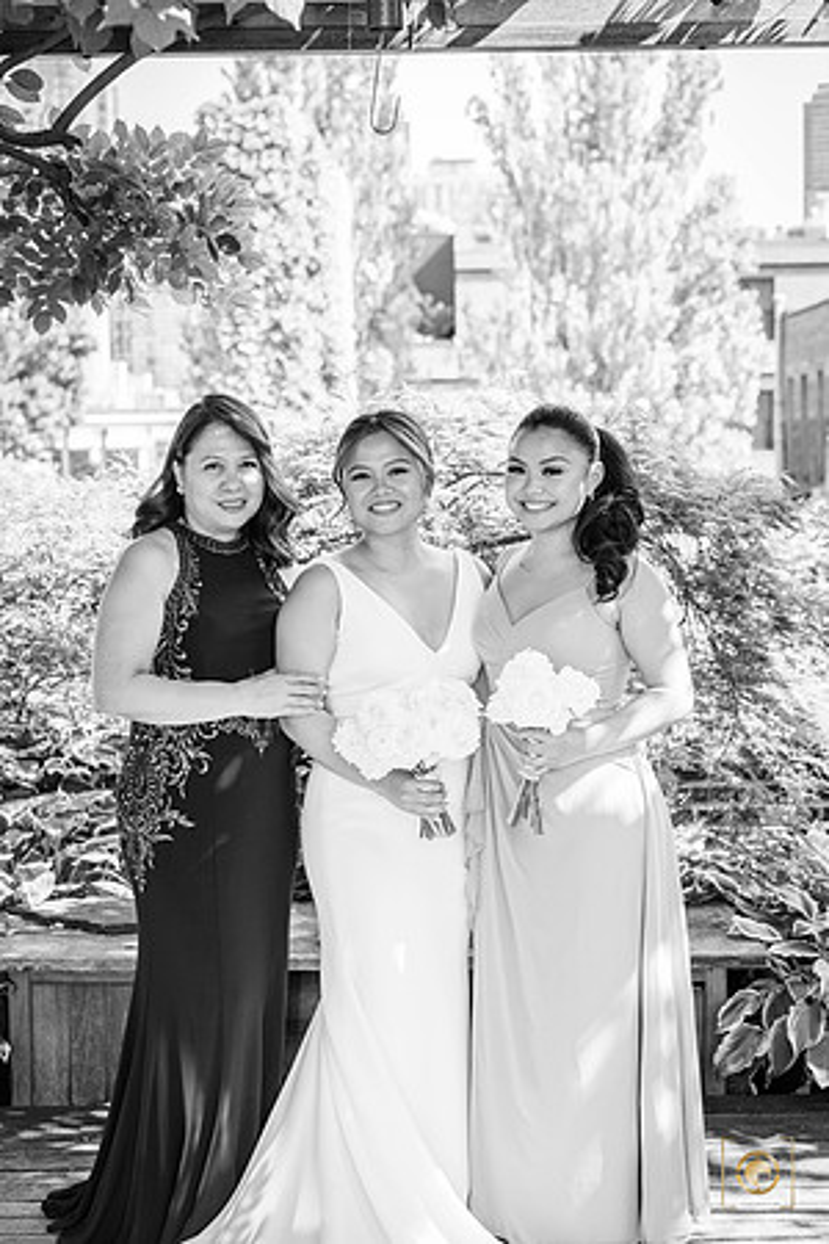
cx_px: 414
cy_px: 622
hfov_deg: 22.6
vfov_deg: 33.4
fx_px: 2072
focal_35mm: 60
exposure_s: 1/250
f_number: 4
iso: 320
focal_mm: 60
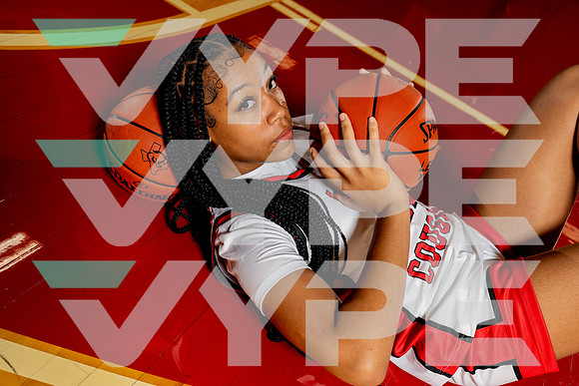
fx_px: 676
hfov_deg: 46.4
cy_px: 193
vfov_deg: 31.9
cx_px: 290
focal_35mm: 42
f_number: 5.6
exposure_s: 1/250
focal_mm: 42
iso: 400
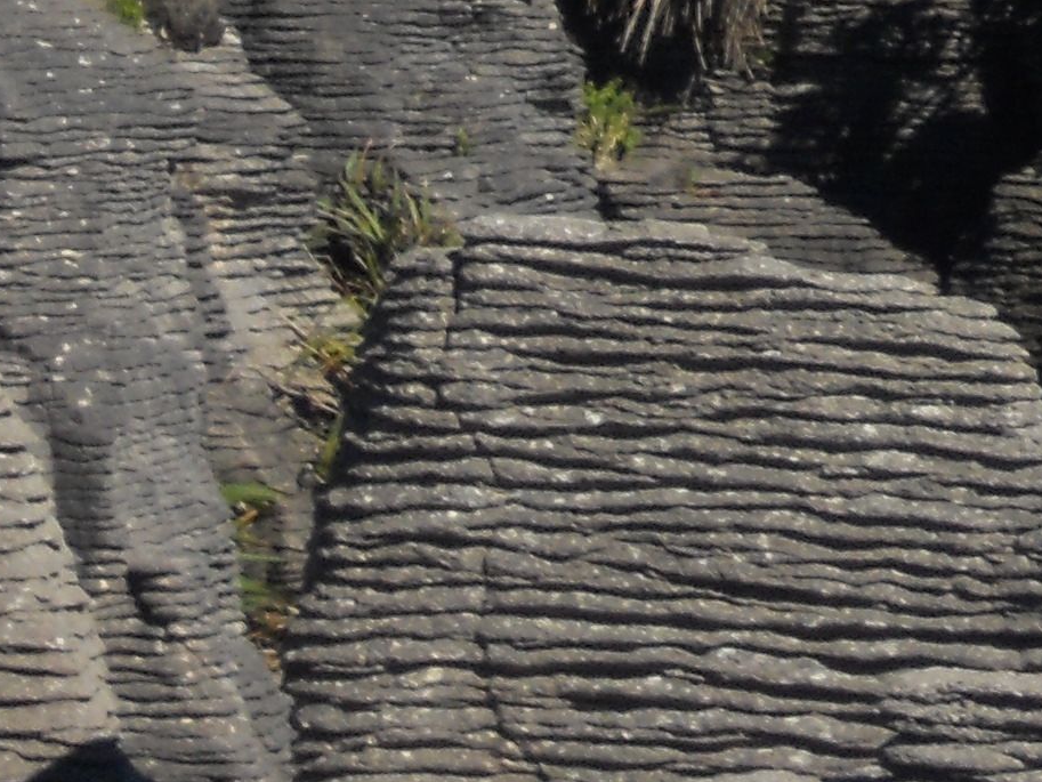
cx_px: 1084
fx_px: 12133
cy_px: -865
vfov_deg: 3.7
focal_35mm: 403
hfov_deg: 4.9
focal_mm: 16.5
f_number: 5.4
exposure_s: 1/640
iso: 80
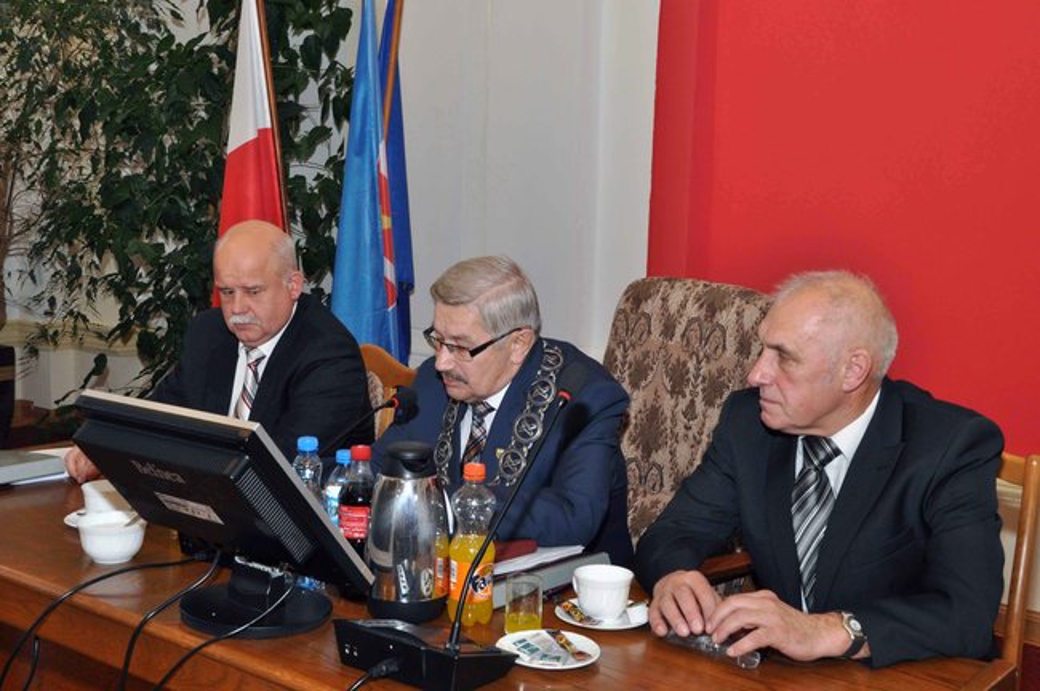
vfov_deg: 30.8
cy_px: 346
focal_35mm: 44
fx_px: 1255
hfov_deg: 45.0
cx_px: 520
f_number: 14
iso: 1000
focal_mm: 29
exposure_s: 1/60
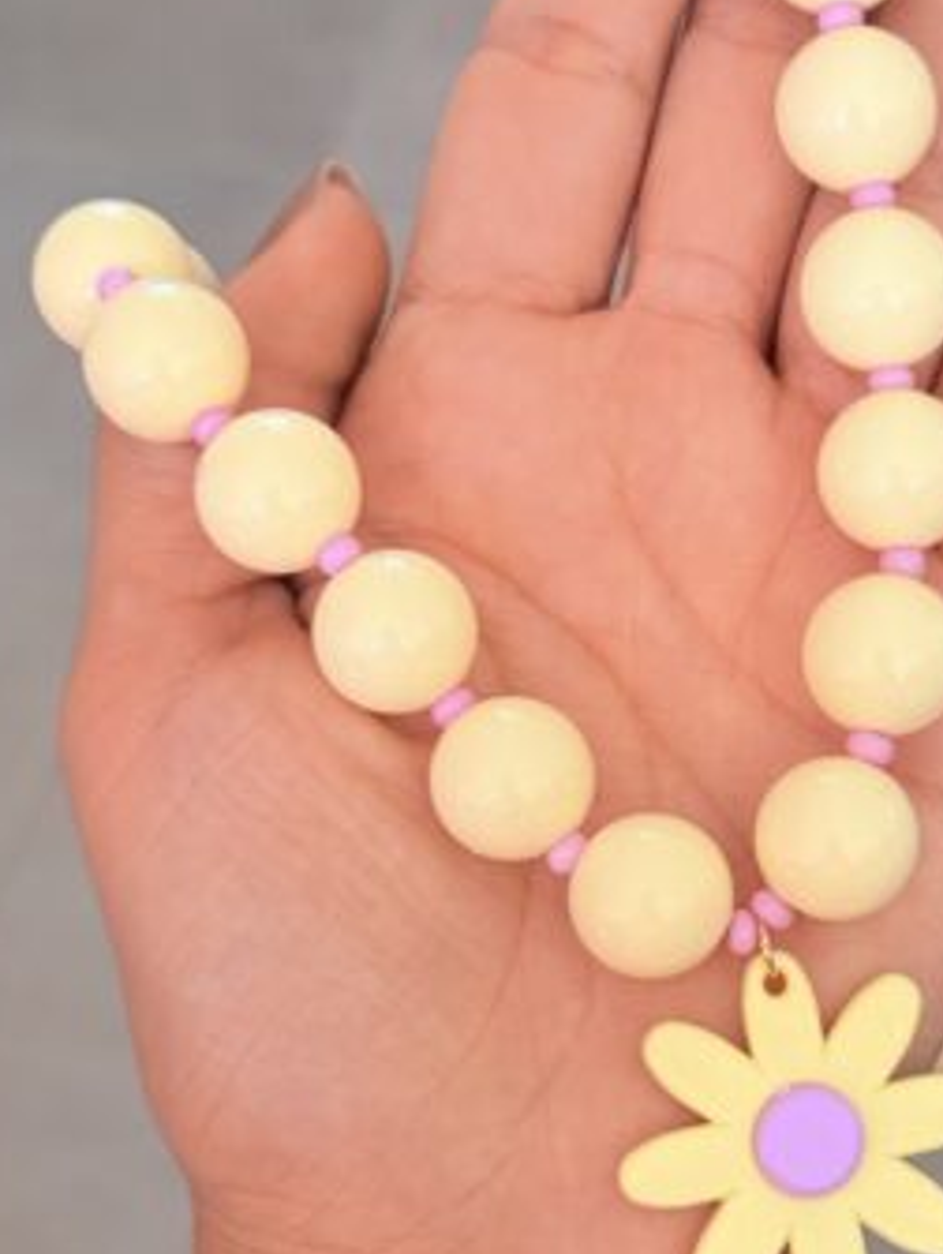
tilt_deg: -58.2
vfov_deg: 23.7
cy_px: 788
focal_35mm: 82
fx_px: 2973
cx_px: 756
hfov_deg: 17.9
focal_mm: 6.76
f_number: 1.78
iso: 250
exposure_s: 1/60
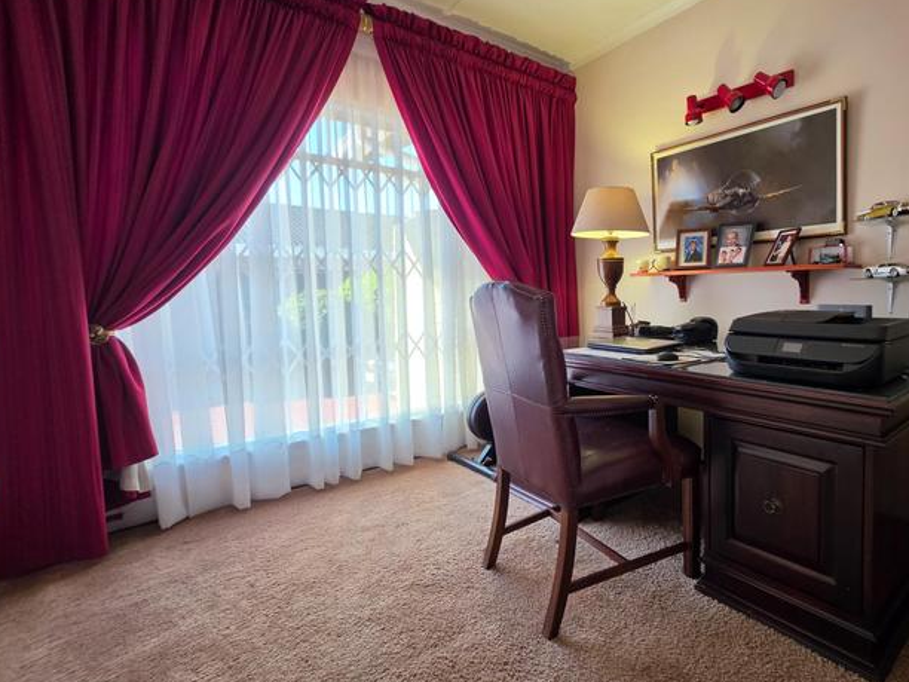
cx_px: 576
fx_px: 446
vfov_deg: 74.7
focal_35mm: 17
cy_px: 330
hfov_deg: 88.9
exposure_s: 1/100
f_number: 1.9
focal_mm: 2.2
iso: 125
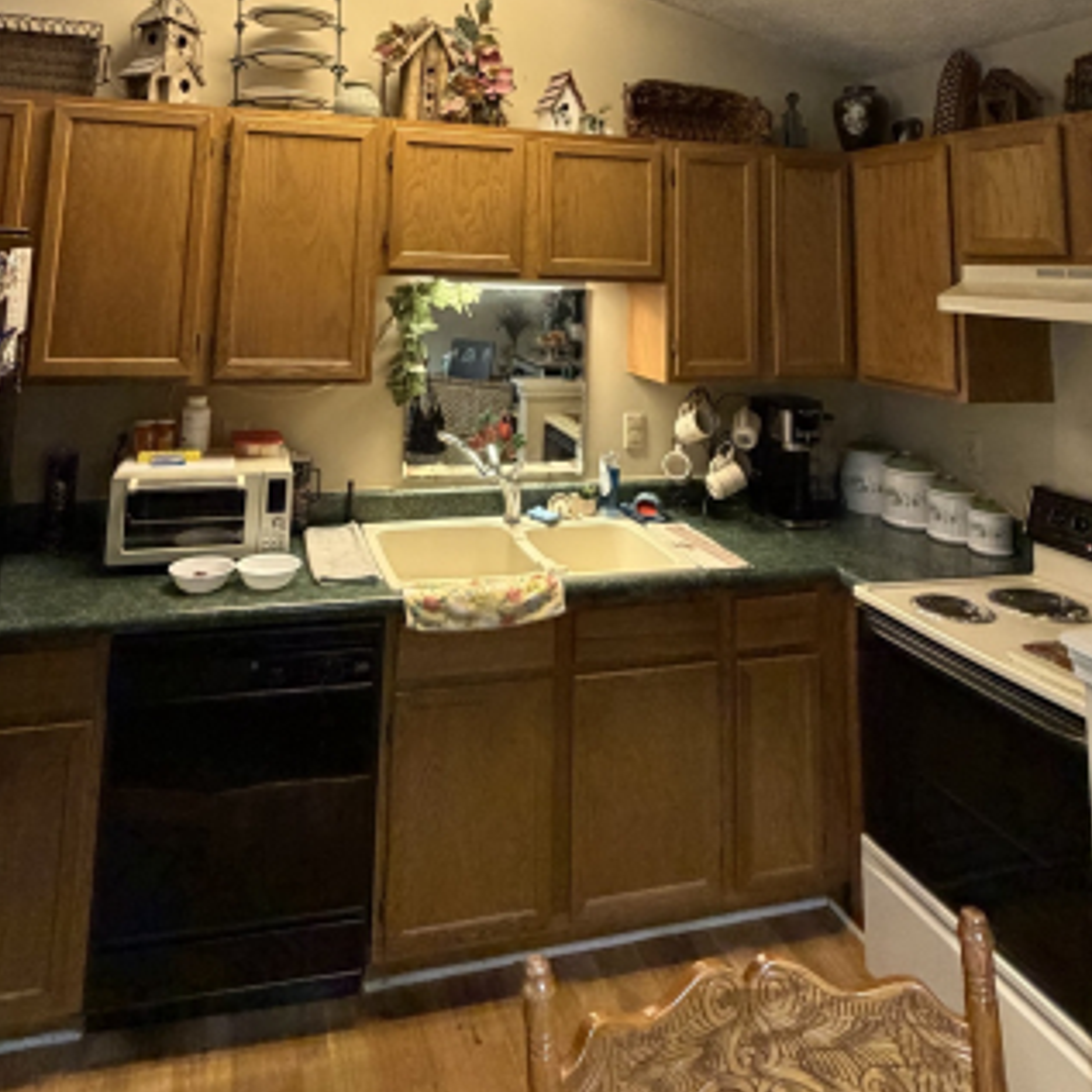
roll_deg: -2.3
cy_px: 133
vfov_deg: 54.1
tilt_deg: +8.5
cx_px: 486
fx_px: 928
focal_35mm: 26
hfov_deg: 60.8
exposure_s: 1/60
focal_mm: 2.22
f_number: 2.2
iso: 500
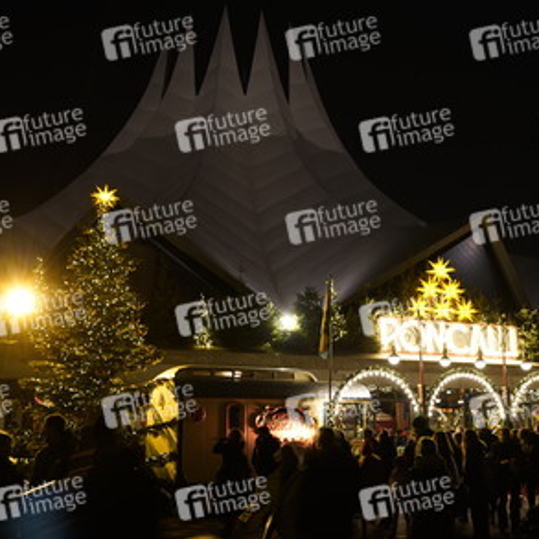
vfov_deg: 36.1
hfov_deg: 35.7
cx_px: 357
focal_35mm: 47
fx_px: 828
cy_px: 269
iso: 640
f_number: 5.6
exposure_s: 1/8
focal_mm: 36
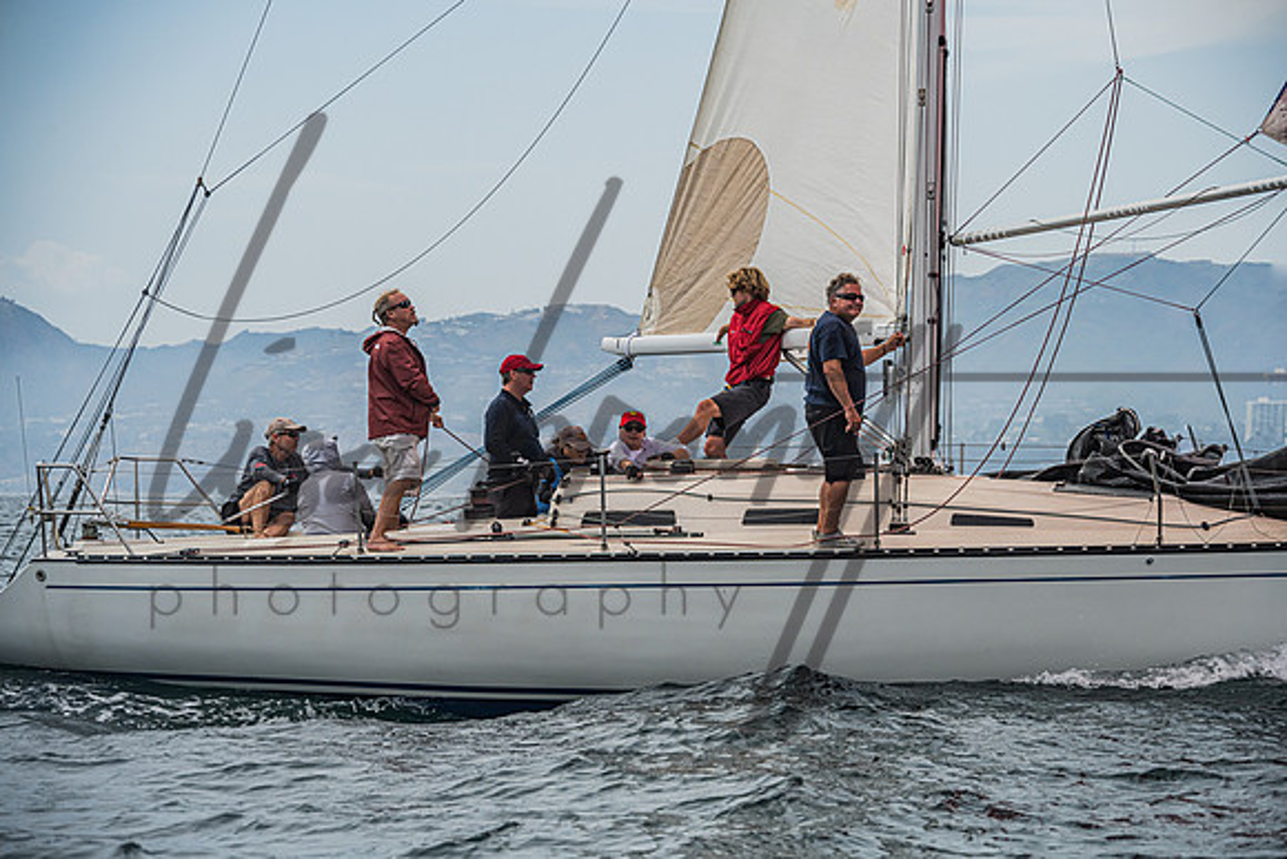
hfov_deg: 14.2
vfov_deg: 9.5
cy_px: 430
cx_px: 644
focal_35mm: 145
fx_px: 5185
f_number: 8
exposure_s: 1/2500
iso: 400
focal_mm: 145
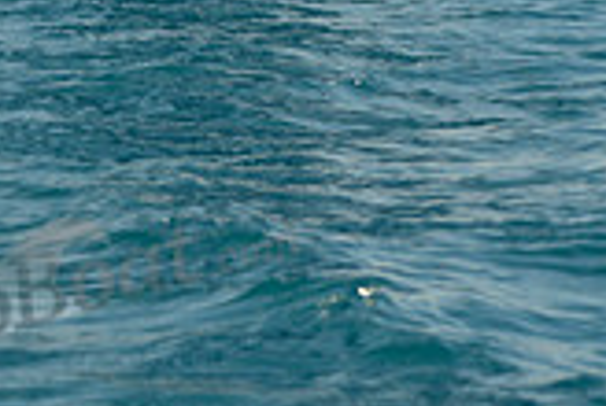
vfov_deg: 5.5
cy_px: -220
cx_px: -410
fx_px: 4165
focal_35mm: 247
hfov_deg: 8.1
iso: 200
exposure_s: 1/800
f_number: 5.6
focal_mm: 70
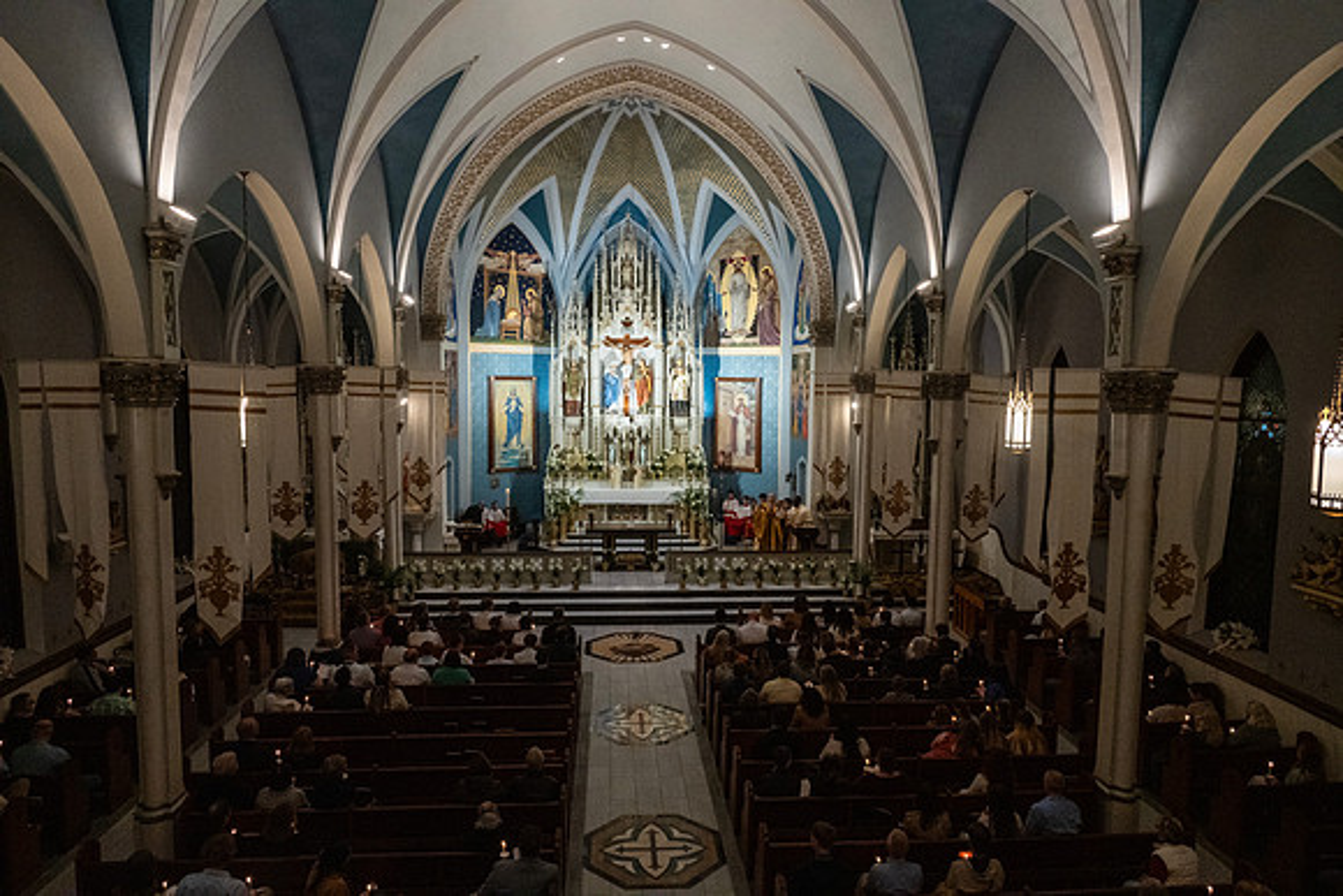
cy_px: 448
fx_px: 896
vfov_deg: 53.2
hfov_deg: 73.7
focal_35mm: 24
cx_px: 672
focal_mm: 24
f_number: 13
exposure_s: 1/60
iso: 5000
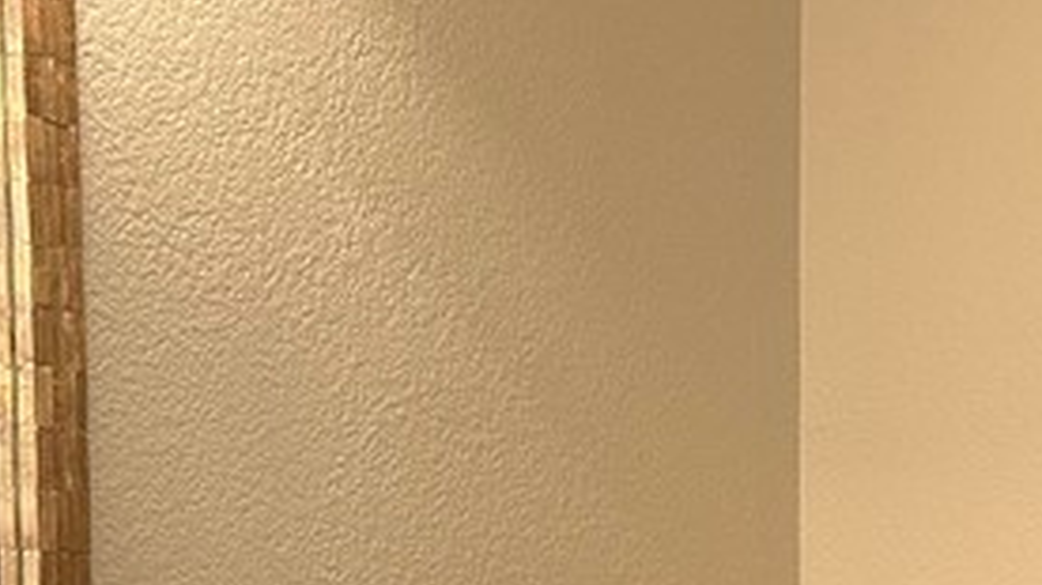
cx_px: 1355
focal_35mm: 97
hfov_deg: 20.2
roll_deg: -3.1
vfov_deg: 11.4
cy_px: 1106
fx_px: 2679
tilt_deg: -8.3
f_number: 1.78
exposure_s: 1/120
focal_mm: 6.86
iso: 200
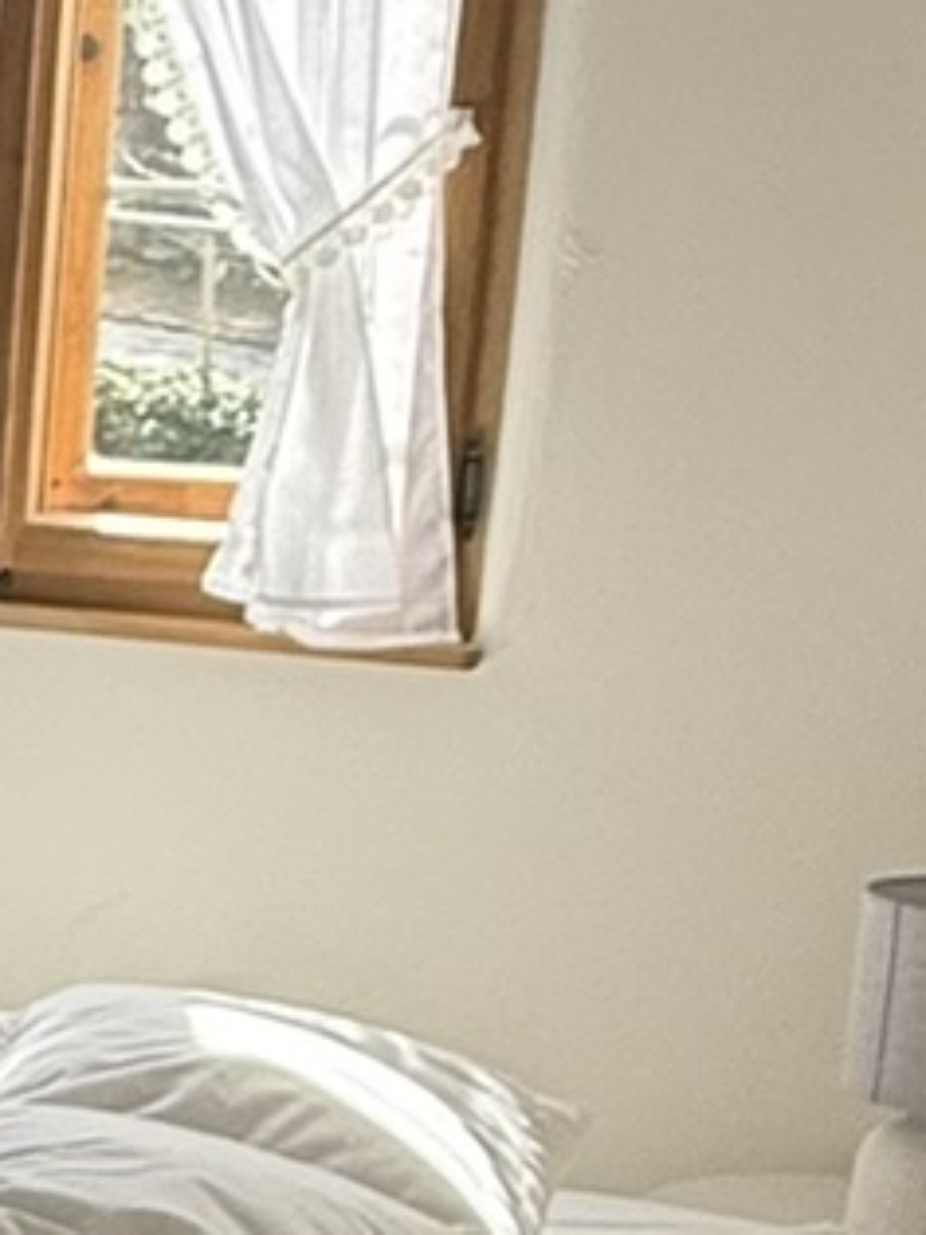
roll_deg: -0.2
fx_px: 3248
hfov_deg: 13.4
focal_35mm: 91
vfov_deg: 21.5
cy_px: 839
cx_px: -1059
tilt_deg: -12.6
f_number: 2.2
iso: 64
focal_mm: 2.22
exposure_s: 1/200
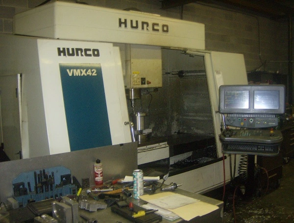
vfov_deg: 39.9
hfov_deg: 51.2
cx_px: 147
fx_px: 307
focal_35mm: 36
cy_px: 112
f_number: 2.8
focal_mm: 6
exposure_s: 1/60
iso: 200
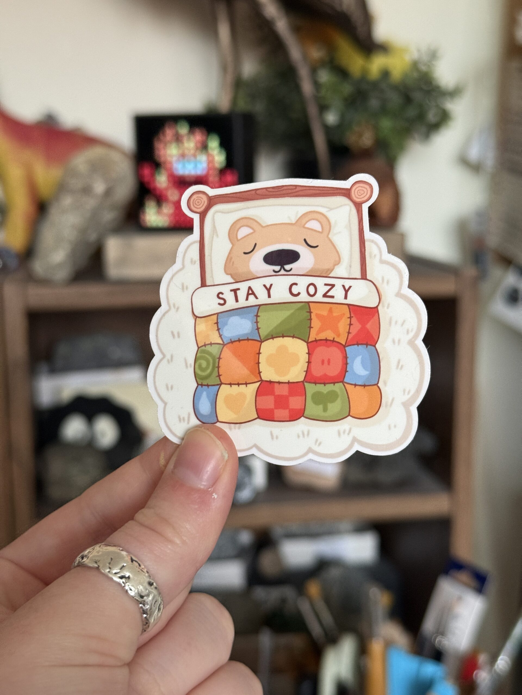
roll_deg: -0.3
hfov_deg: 30.3
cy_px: 348
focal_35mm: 48
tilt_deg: -9.7
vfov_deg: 39.7
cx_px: 261
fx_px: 965
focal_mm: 6.76
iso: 250
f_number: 1.78
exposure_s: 1/60
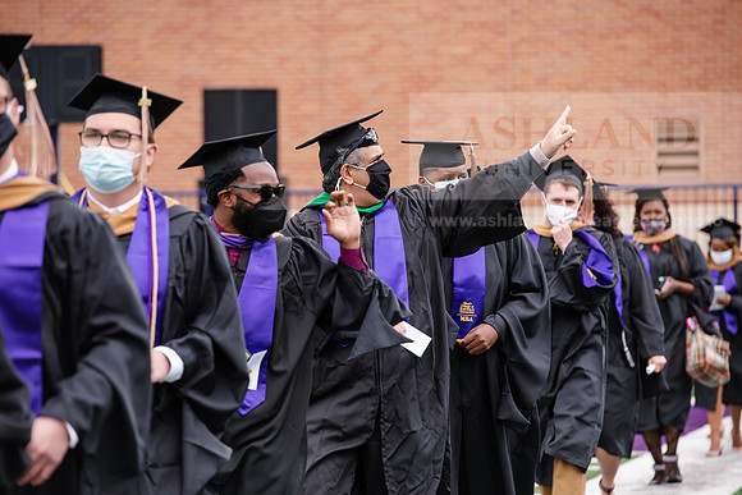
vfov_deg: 7.4
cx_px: 371
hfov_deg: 11.1
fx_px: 3814
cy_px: 248
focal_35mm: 185
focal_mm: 185
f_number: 5
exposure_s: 1/640
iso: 500
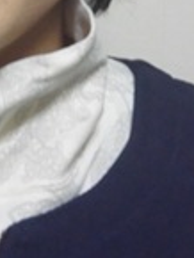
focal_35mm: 128
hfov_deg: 11.4
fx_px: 955
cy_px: -80
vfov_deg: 14.7
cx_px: -32
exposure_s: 1/33.4
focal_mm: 3.8
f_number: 2
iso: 200
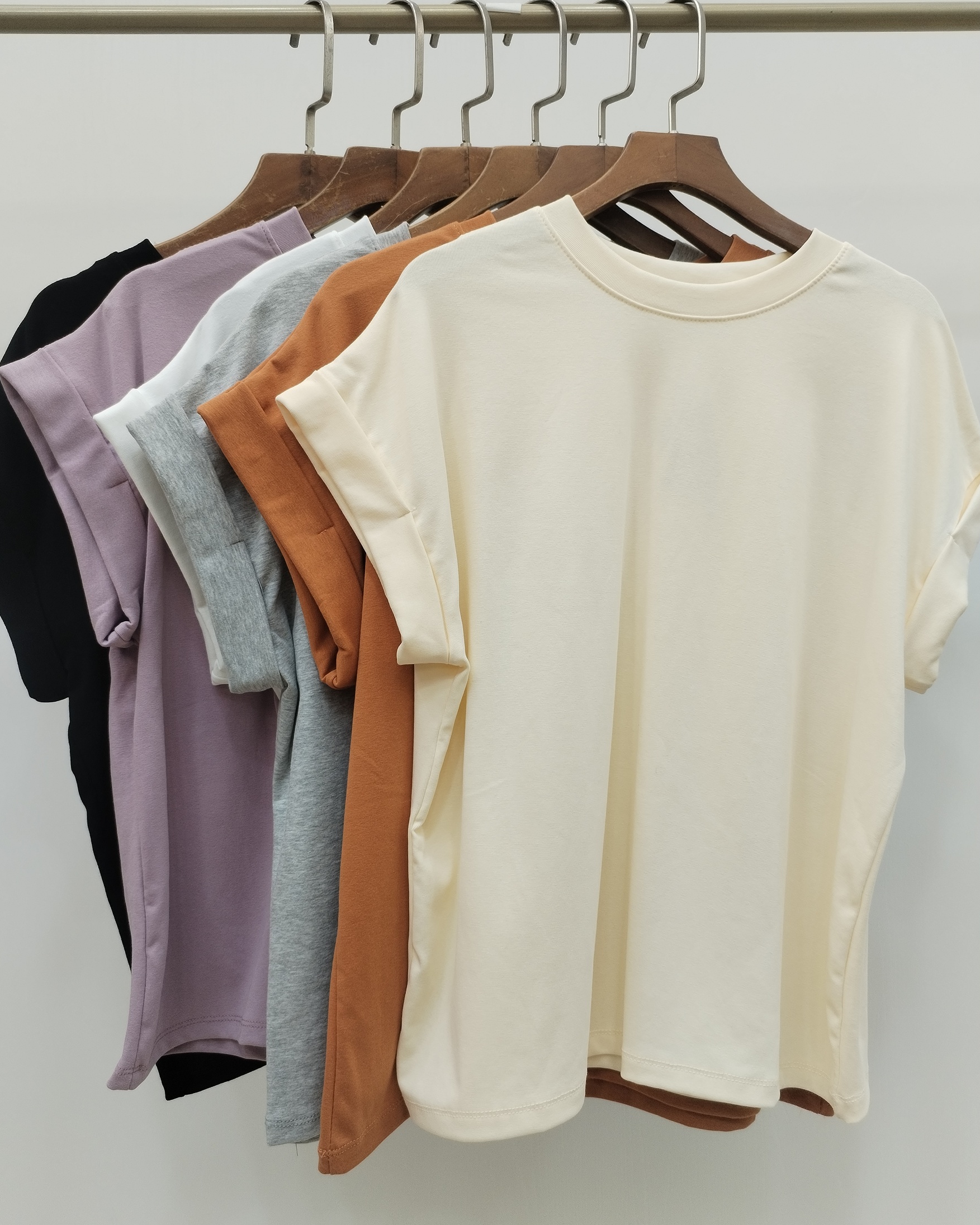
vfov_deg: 57.2
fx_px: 1124
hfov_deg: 47.1
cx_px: 480
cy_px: 607
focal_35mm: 31
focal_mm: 4.75
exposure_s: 1/60
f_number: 1.8
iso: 160
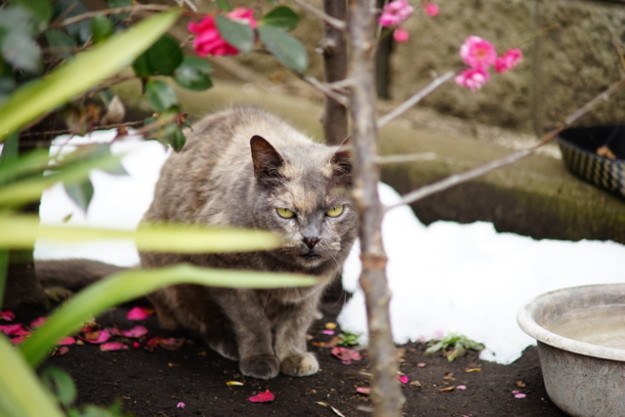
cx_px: 312
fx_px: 3126
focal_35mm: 180
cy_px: 208
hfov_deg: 11.4
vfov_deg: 7.6
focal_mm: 180
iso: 800
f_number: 4
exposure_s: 1/400
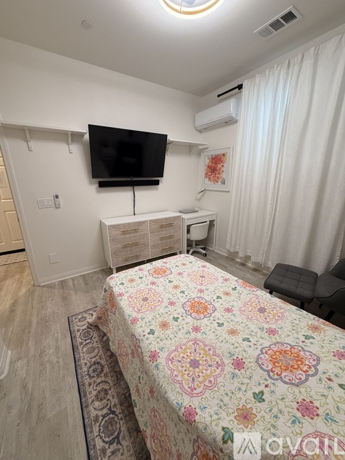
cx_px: 172
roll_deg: +1.0
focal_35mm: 14
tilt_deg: -15.6
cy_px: 230
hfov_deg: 85.7
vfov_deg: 102.1
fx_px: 186
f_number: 2.2
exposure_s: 1/120
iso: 320
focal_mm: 2.22
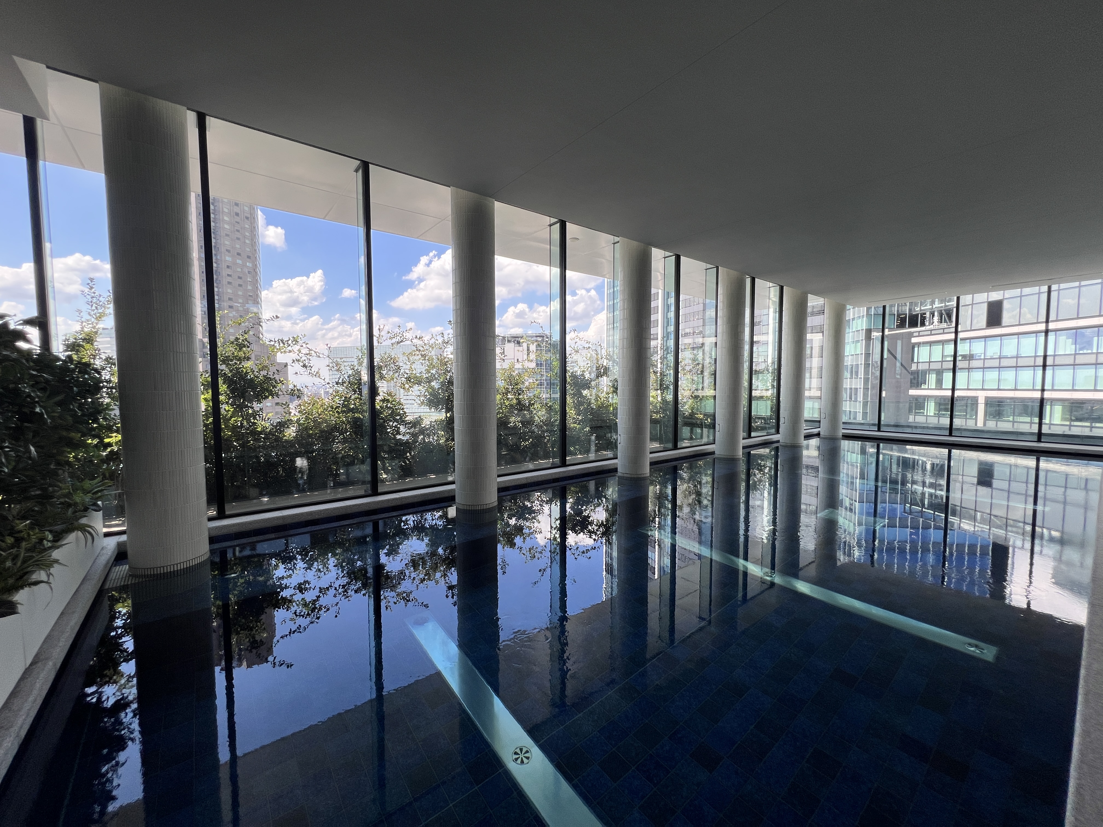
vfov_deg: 89.9
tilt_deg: -4.4
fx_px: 414
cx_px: 552
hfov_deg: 106.2
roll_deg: -0.9
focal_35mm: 13
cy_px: 414
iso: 32
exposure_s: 1/499
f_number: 1.8
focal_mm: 1.57
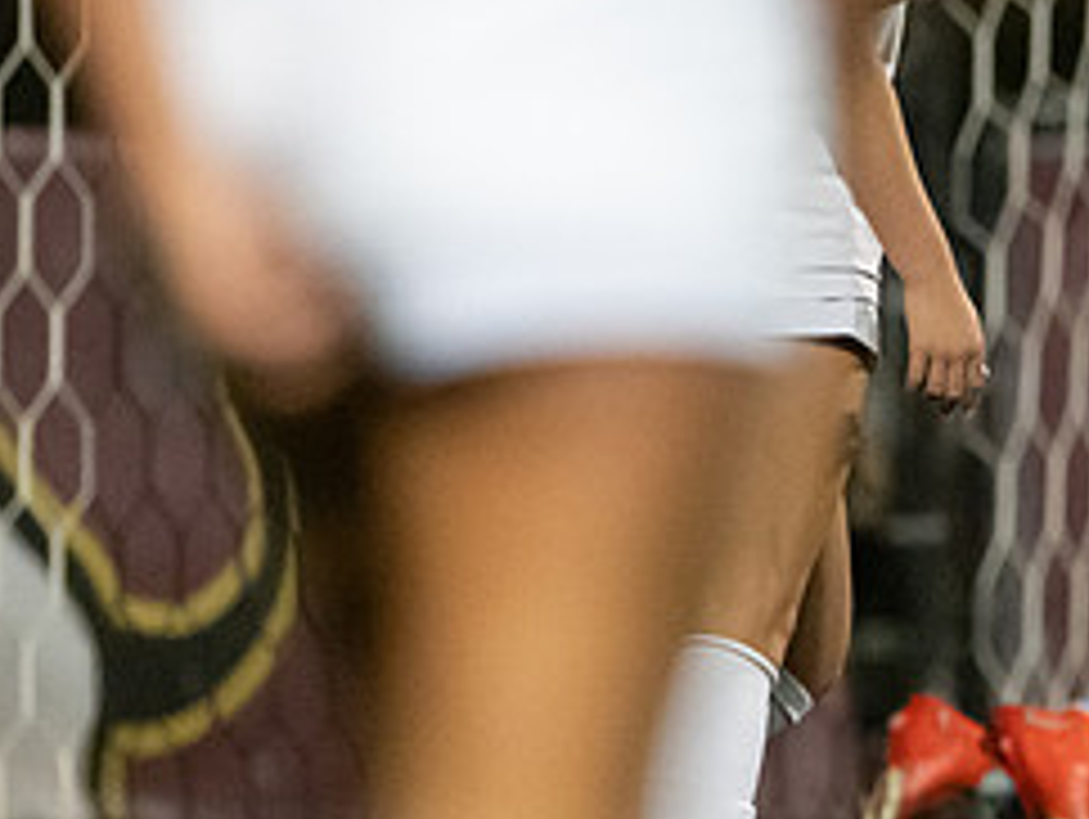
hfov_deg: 1.9
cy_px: 402
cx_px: 1349
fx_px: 32183
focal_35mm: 1022
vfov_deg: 1.5
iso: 16000
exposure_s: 1/1000
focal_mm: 300
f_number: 2.8
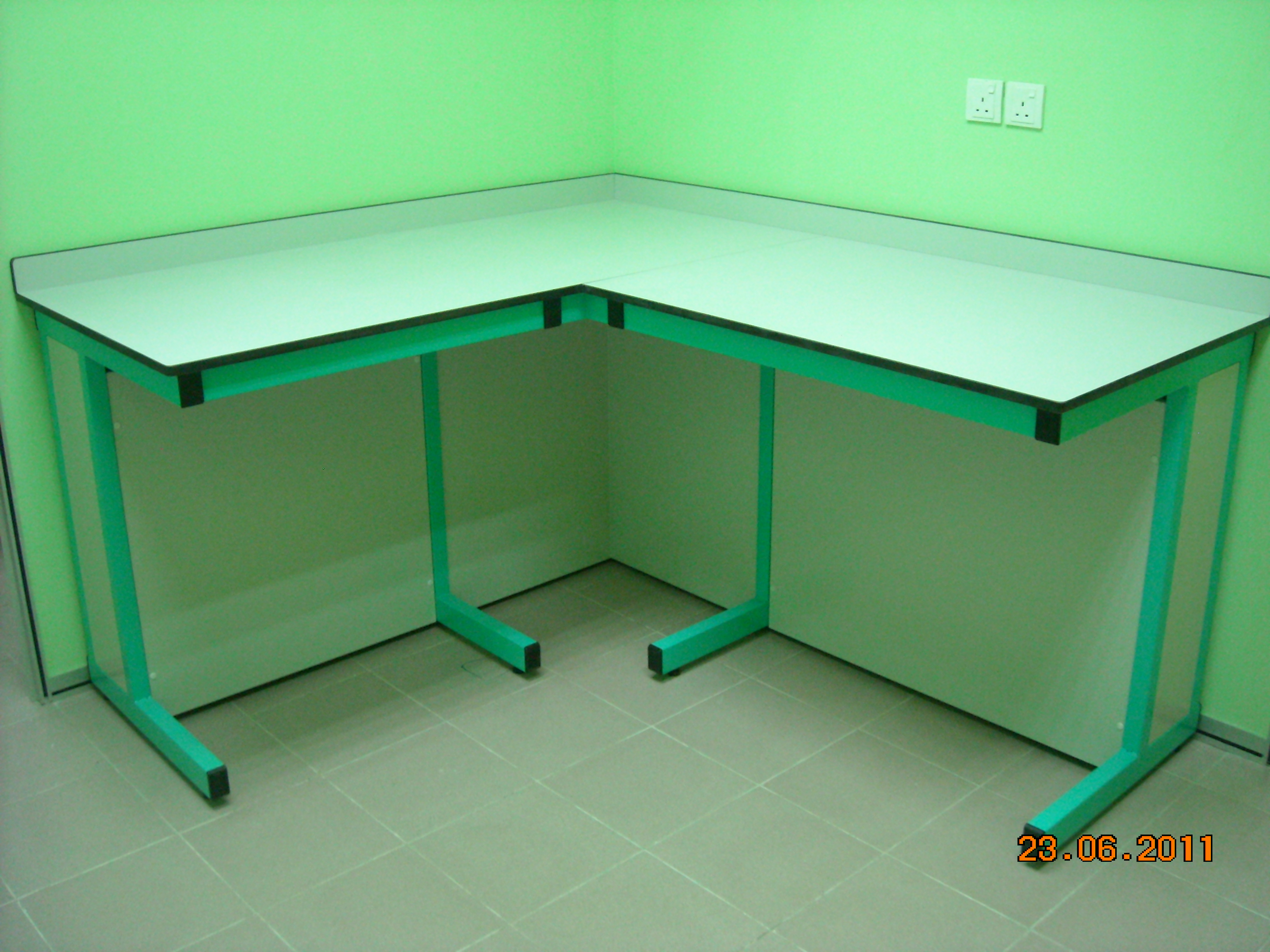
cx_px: 635
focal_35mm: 35
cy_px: 476
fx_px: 1284
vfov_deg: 40.7
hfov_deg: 52.6
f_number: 2.8
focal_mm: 5.7
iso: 400
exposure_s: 1/47
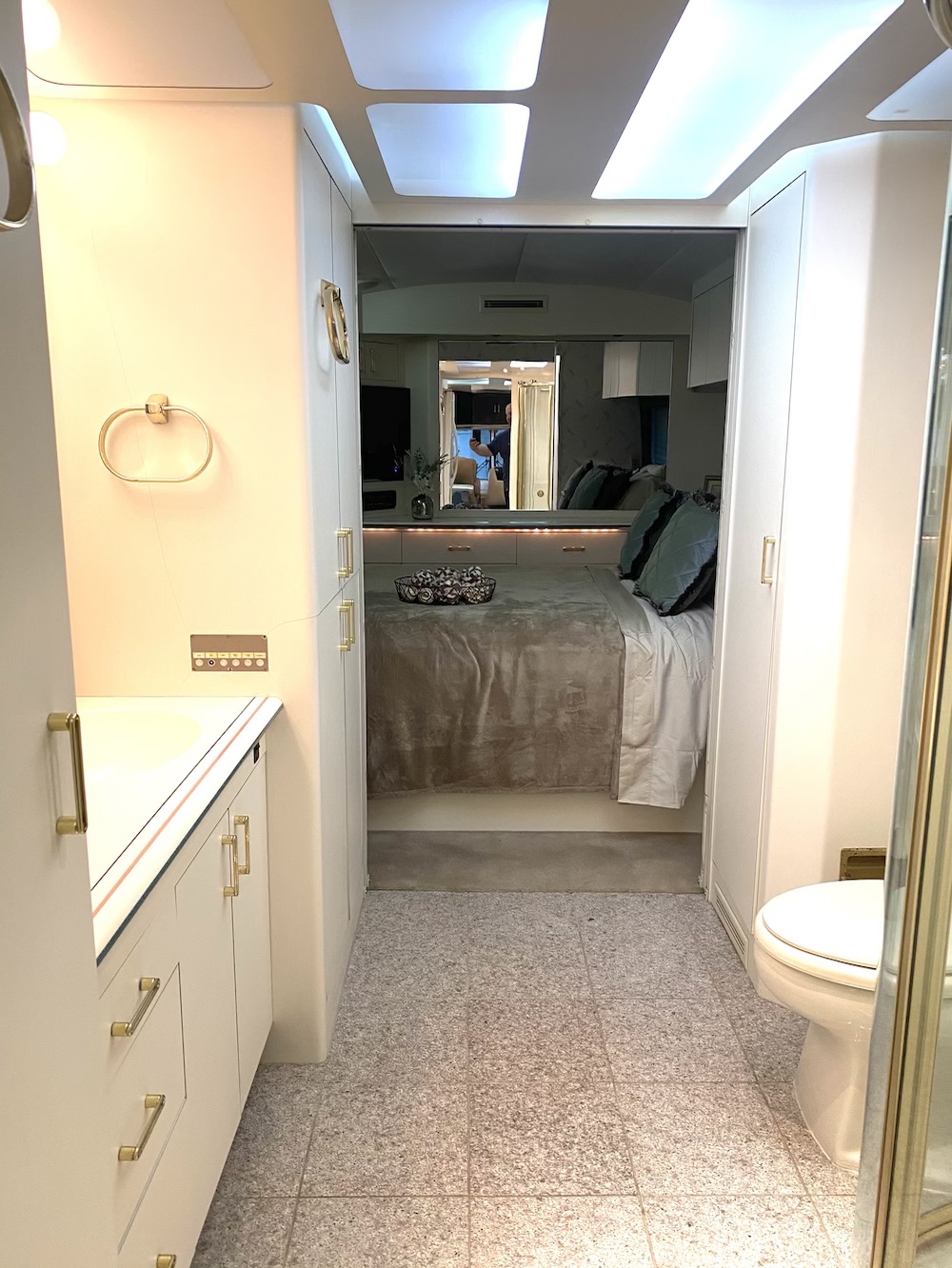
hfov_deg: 53.1
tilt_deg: -11.5
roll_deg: -1.0
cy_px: 634
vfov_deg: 67.3
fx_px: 953
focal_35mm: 26
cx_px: 476
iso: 160
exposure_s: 1/60
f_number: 1.8
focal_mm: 4.25
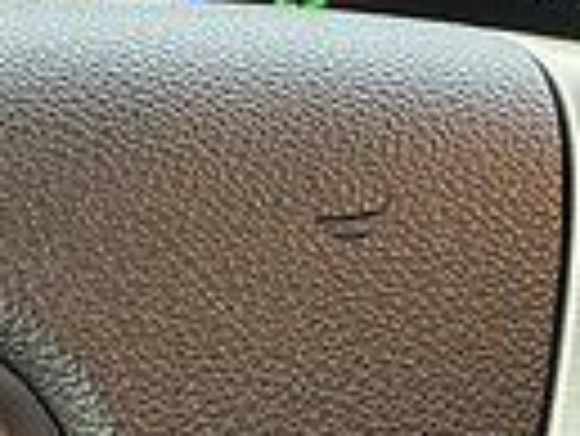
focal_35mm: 326
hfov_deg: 6.0
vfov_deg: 4.5
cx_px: 715
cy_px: 755
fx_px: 5467
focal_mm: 9
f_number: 2.8
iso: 640
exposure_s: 1/40
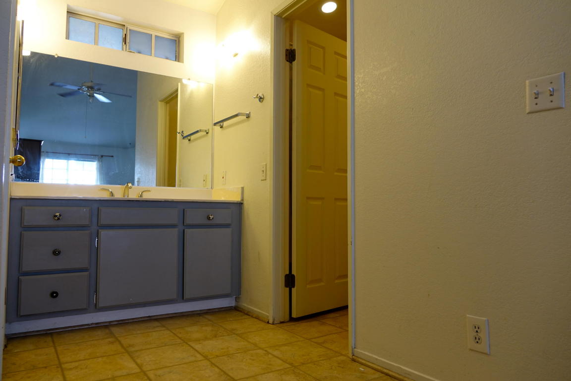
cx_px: 286
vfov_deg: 51.3
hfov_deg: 71.5
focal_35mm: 25
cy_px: 190
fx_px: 396
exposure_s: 1/30
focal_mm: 9.28
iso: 100
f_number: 2.8
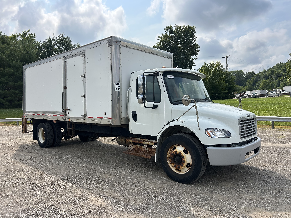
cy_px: 109
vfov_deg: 53.1
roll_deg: +2.0
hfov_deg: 67.3
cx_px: 146
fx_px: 219
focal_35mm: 26
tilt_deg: -0.8
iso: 50
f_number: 1.5
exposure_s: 1/4831
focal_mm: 5.7
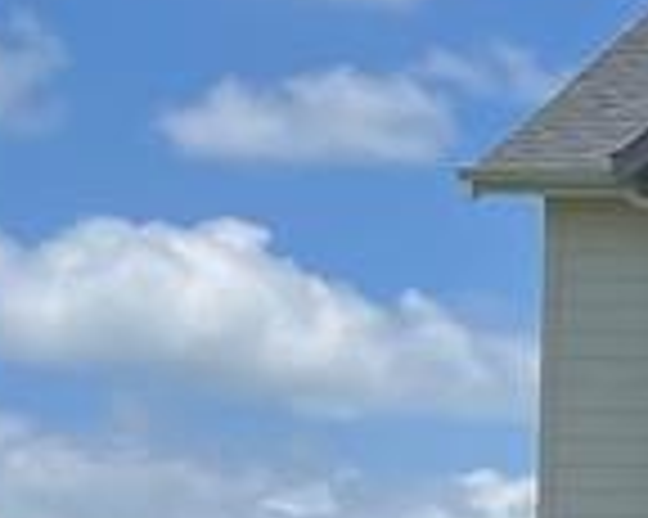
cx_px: 2236
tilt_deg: +2.8
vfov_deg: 8.4
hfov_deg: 8.2
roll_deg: +0.7
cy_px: 793
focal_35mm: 180
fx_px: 3450
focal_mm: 4.2
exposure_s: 1/4464
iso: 32
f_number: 1.6
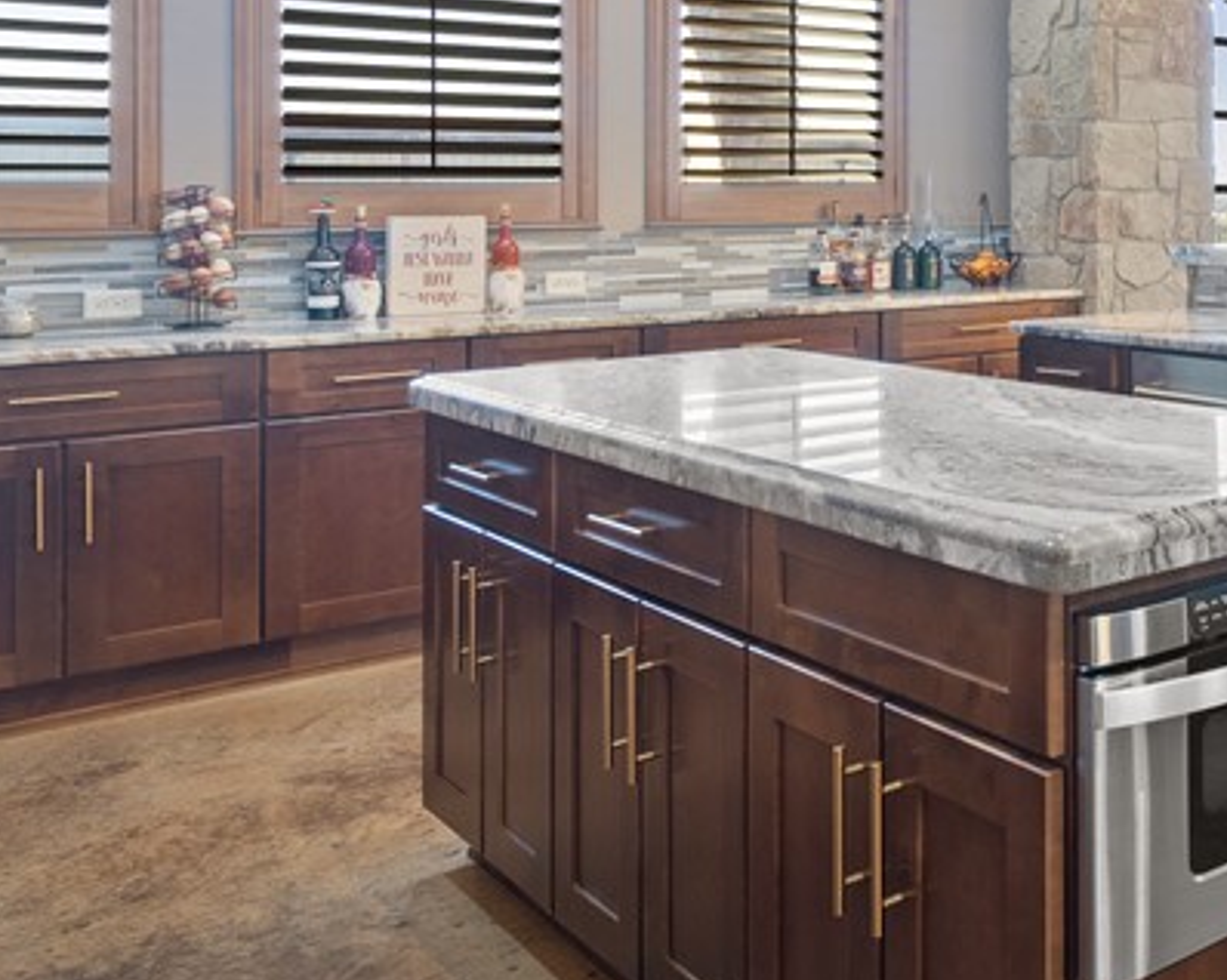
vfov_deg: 34.8
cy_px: 142
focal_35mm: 41
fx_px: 1488
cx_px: 1501
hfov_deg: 34.8
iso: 500
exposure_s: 1/1.67
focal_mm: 16
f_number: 8
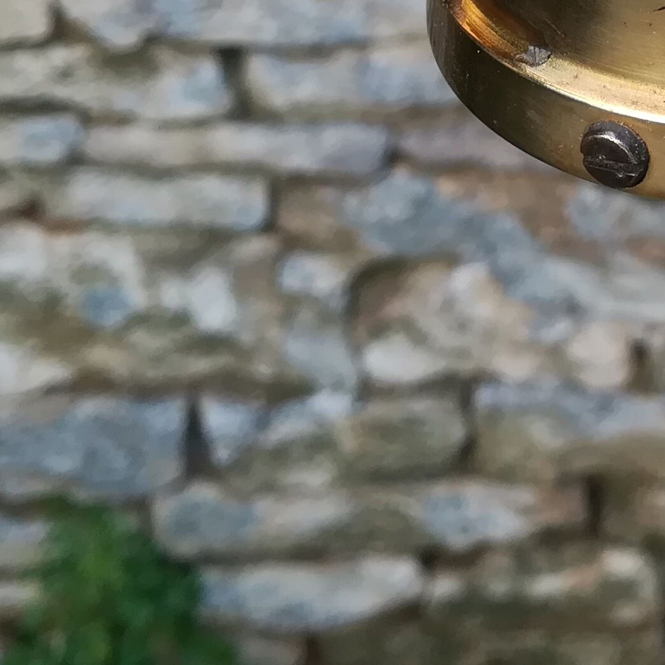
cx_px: 782
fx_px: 1891
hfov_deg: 18.9
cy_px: -274
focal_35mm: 87
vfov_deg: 18.2
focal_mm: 3.83
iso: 50
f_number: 2.2
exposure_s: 1/137
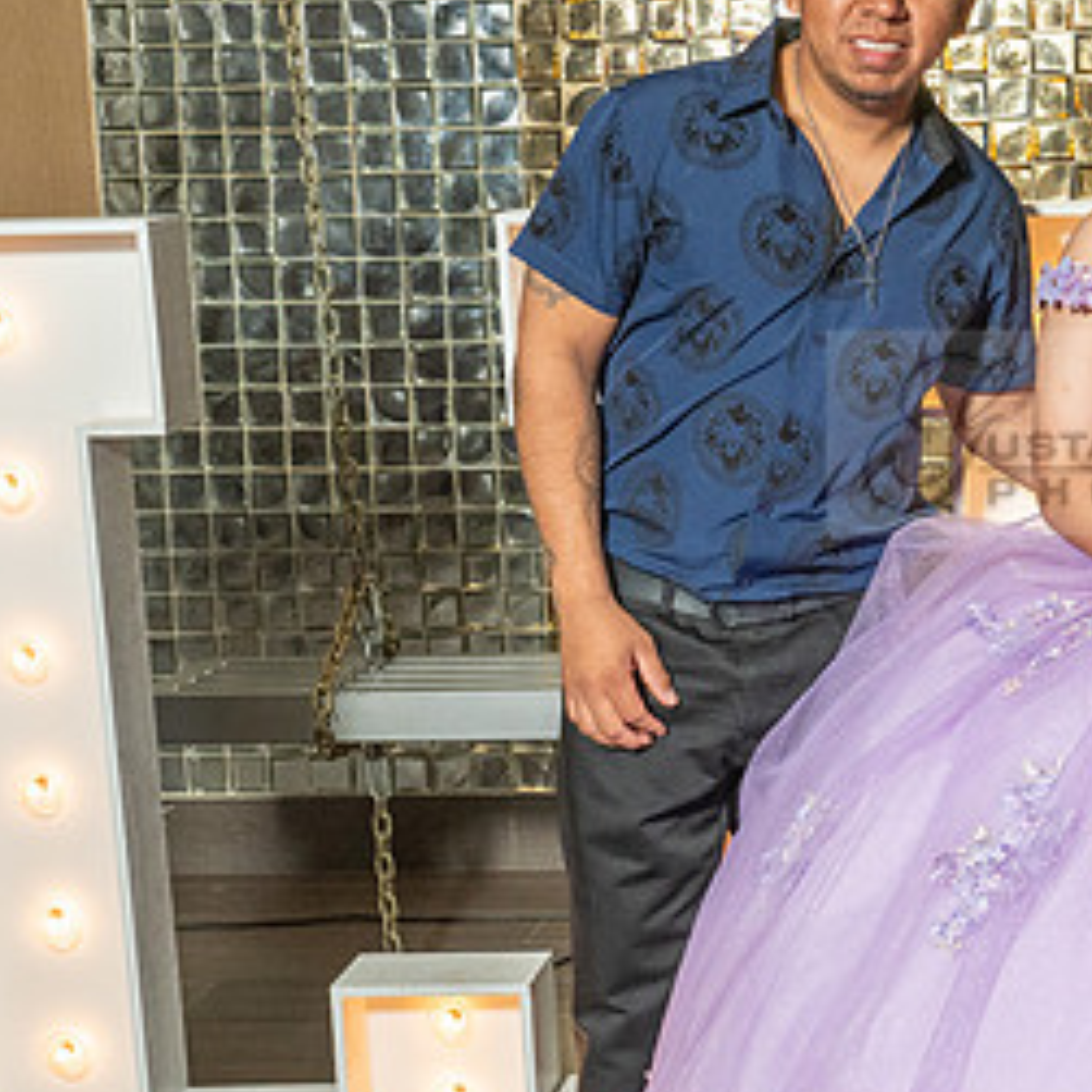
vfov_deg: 20.6
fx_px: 2998
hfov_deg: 19.9
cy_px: 691
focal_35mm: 84
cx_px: 1135
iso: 640
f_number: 5.6
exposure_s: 1/125
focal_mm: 27
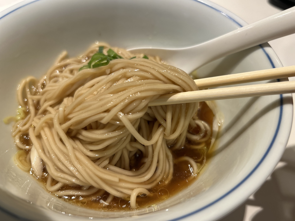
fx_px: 222
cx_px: 148
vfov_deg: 53.1
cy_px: 110
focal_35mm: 26
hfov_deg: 67.3
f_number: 1.5
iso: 125
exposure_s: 1/100
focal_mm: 5.7
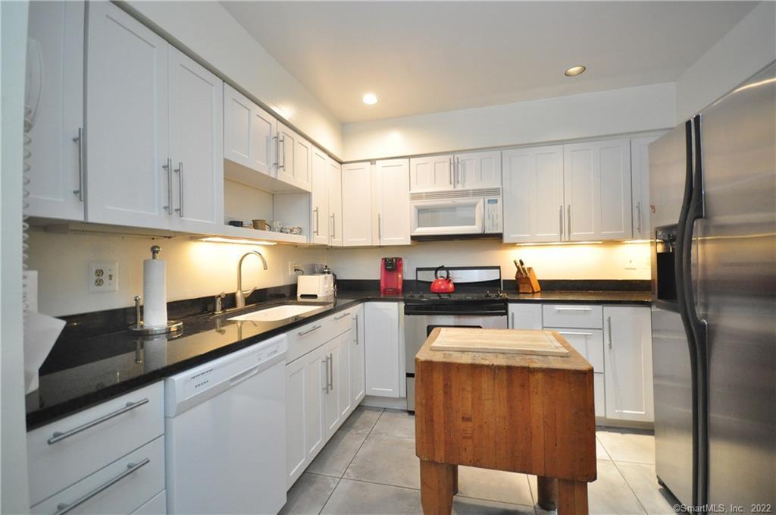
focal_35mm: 15
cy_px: 258
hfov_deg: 100.5
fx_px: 323
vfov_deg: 77.1
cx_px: 388
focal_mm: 10
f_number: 4
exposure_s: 1/60
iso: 1600
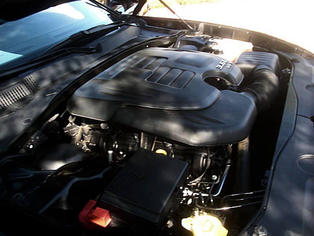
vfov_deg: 38.7
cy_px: 117
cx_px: 158
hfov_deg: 50.1
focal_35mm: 37
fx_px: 336
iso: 50
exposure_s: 1/80
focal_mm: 6.3
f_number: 2.8
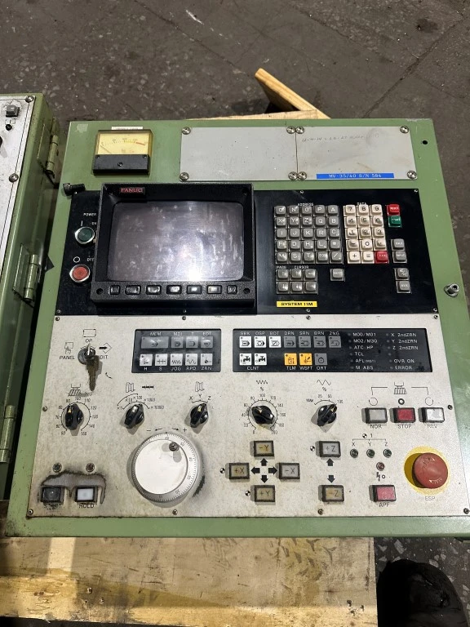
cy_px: 314
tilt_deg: -69.1
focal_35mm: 24
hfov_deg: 56.8
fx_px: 434
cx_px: 235
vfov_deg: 71.6
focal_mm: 6.86
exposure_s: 1/60
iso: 160
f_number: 1.78
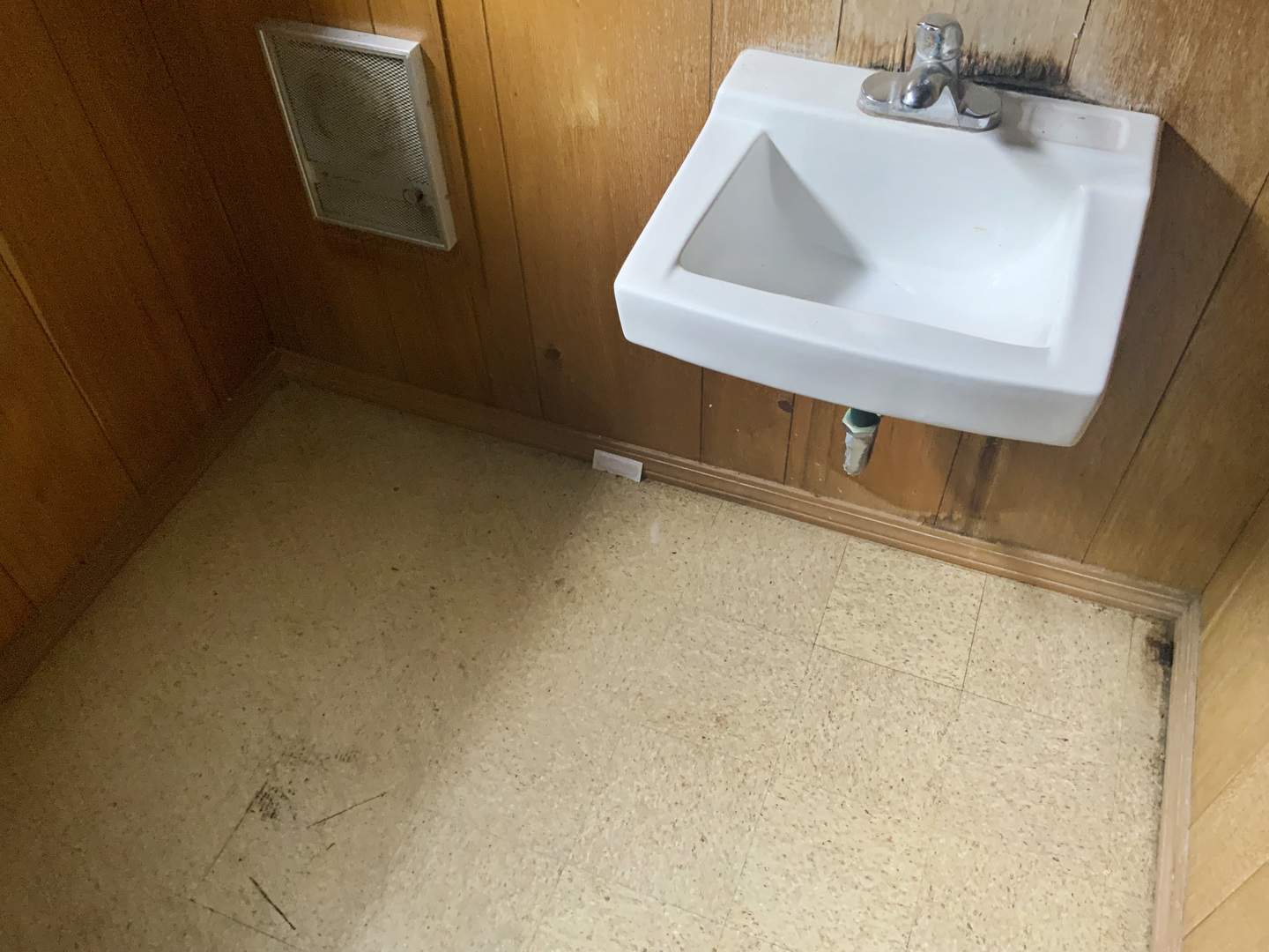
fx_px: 1063
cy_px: 476
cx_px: 634
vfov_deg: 48.2
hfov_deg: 61.7
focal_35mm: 29
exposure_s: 1/60
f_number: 1.8
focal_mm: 3
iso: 250
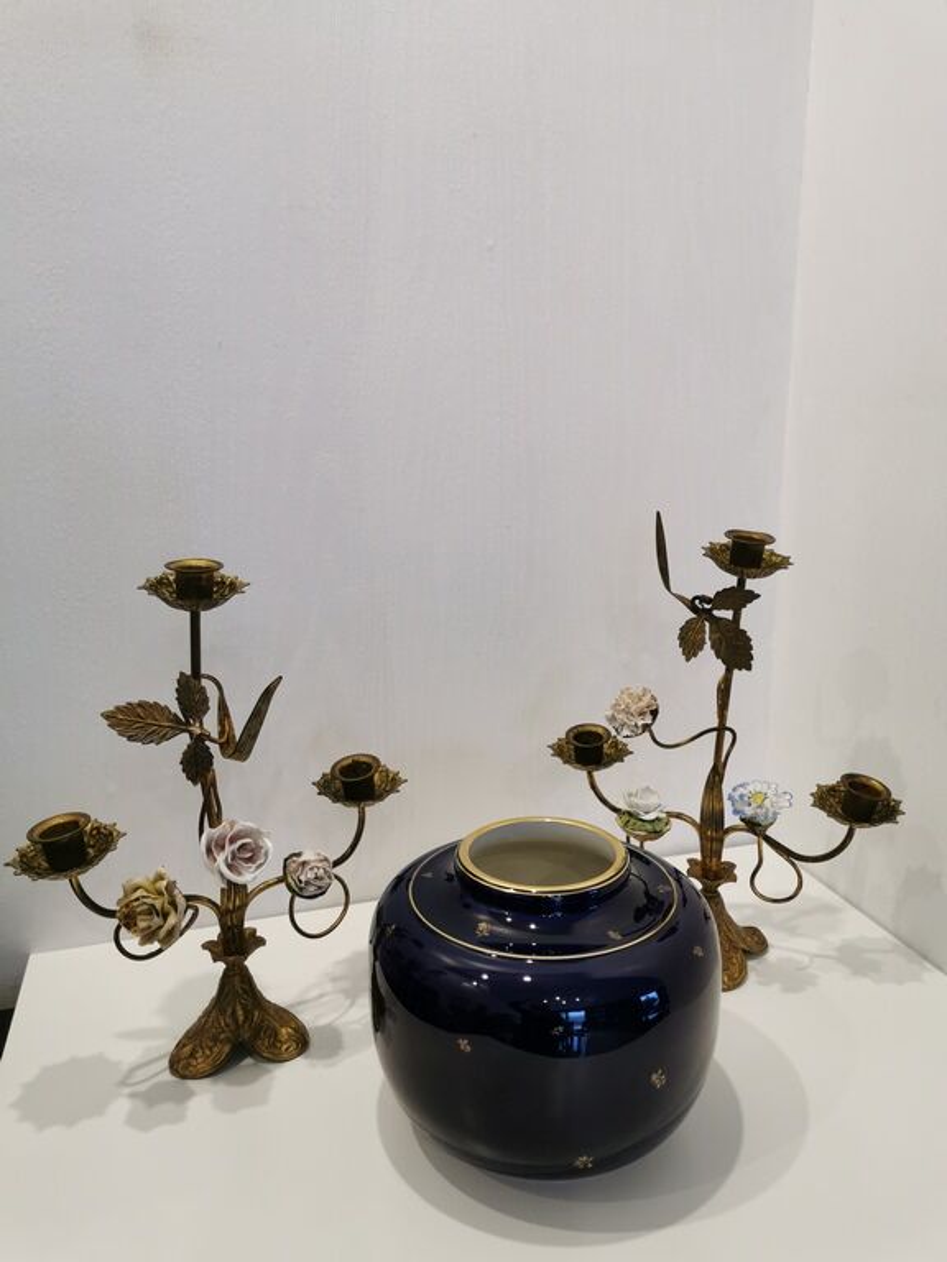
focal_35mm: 27
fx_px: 985
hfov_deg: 51.4
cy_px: 631
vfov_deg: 65.3
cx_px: 474
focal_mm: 5.58
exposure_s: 1/50
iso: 100
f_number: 1.8
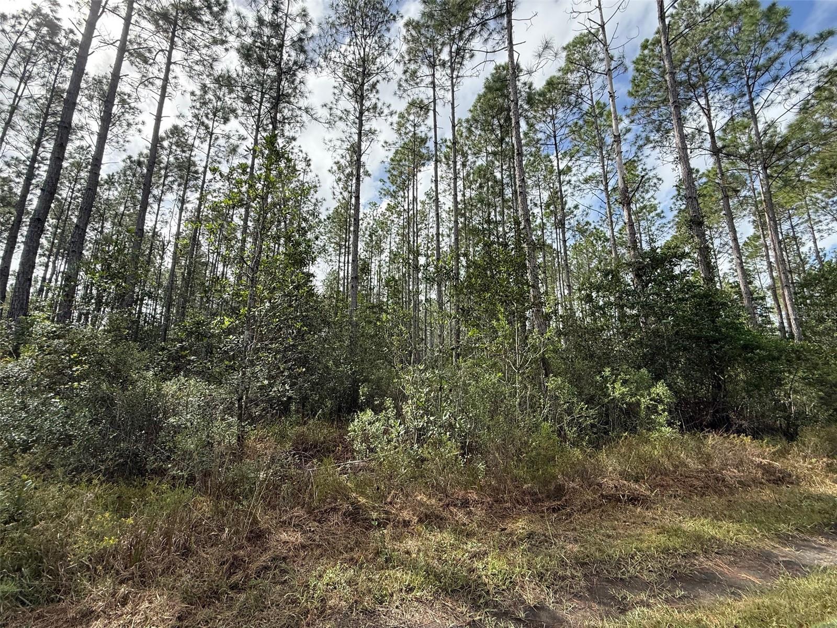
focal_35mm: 14
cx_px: 418
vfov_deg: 85.7
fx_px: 339
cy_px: 314
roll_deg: +0.2
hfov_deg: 102.1
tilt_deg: +10.6
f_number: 2.2
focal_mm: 2.22
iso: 64
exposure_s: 1/942
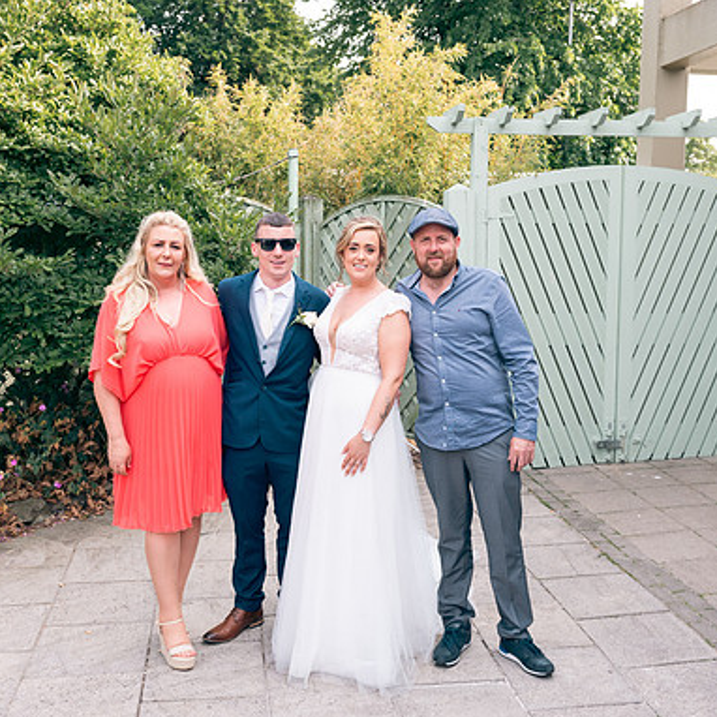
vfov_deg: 41.9
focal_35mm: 40
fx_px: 937
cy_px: 361
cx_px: 358
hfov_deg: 41.9
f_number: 6.3
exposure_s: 1/160
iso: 160
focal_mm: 31
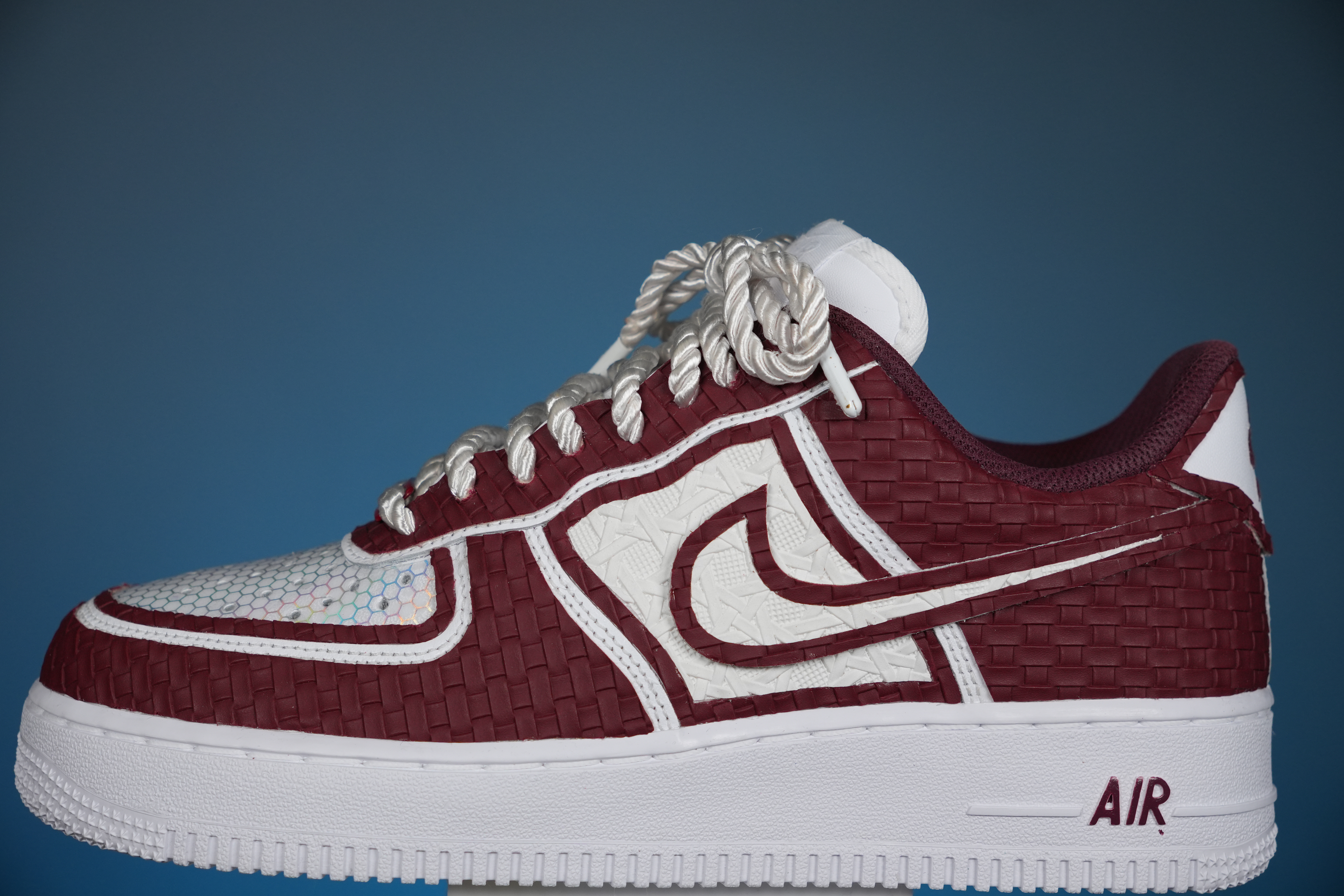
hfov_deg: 37.7
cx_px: 672
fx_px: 1971
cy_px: 448
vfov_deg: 25.6
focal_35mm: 53
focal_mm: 35.2
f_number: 5
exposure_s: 1/200
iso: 400
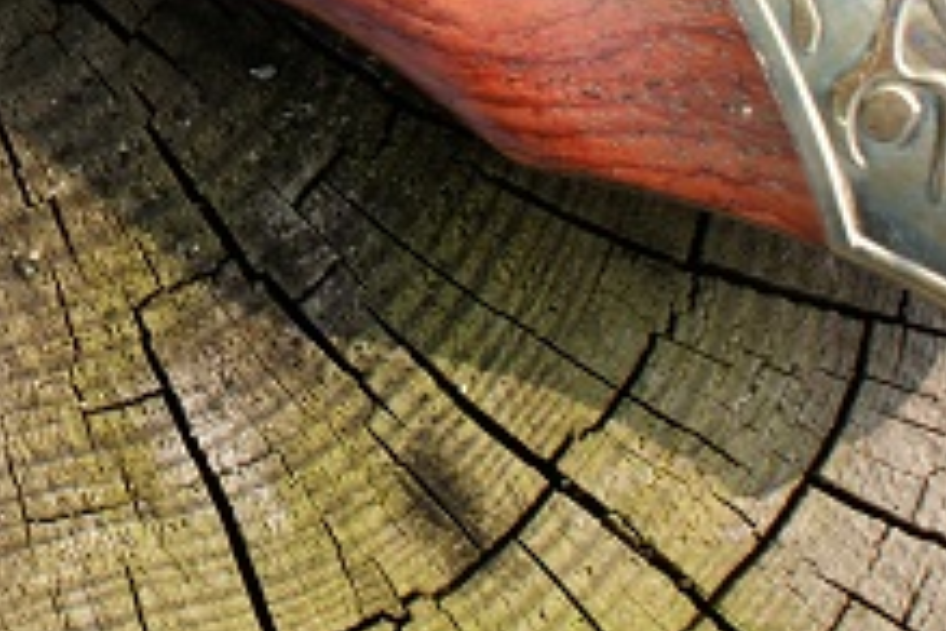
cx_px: -168
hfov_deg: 17.2
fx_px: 2995
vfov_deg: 11.7
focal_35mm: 114
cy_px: -151
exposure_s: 1/60
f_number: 10
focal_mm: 26
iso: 100
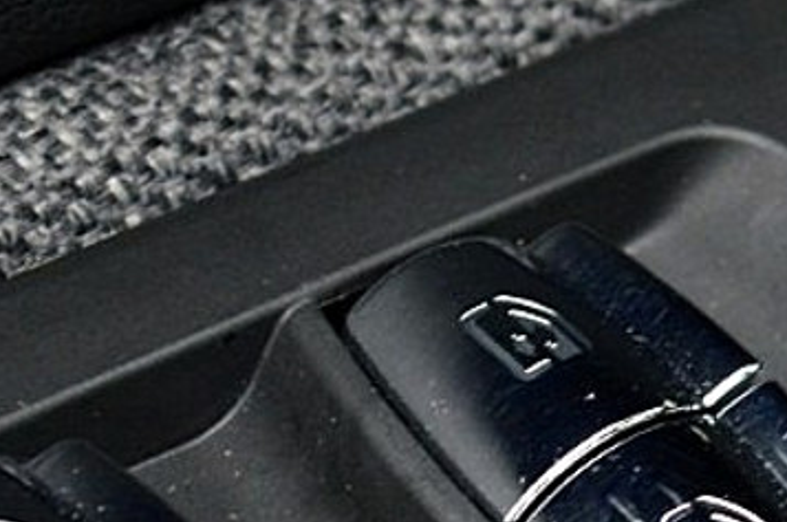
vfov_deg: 4.2
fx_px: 7073
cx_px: 538
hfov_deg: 6.4
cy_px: 330
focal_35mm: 324
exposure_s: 1/40
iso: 800
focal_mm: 55
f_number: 5.6
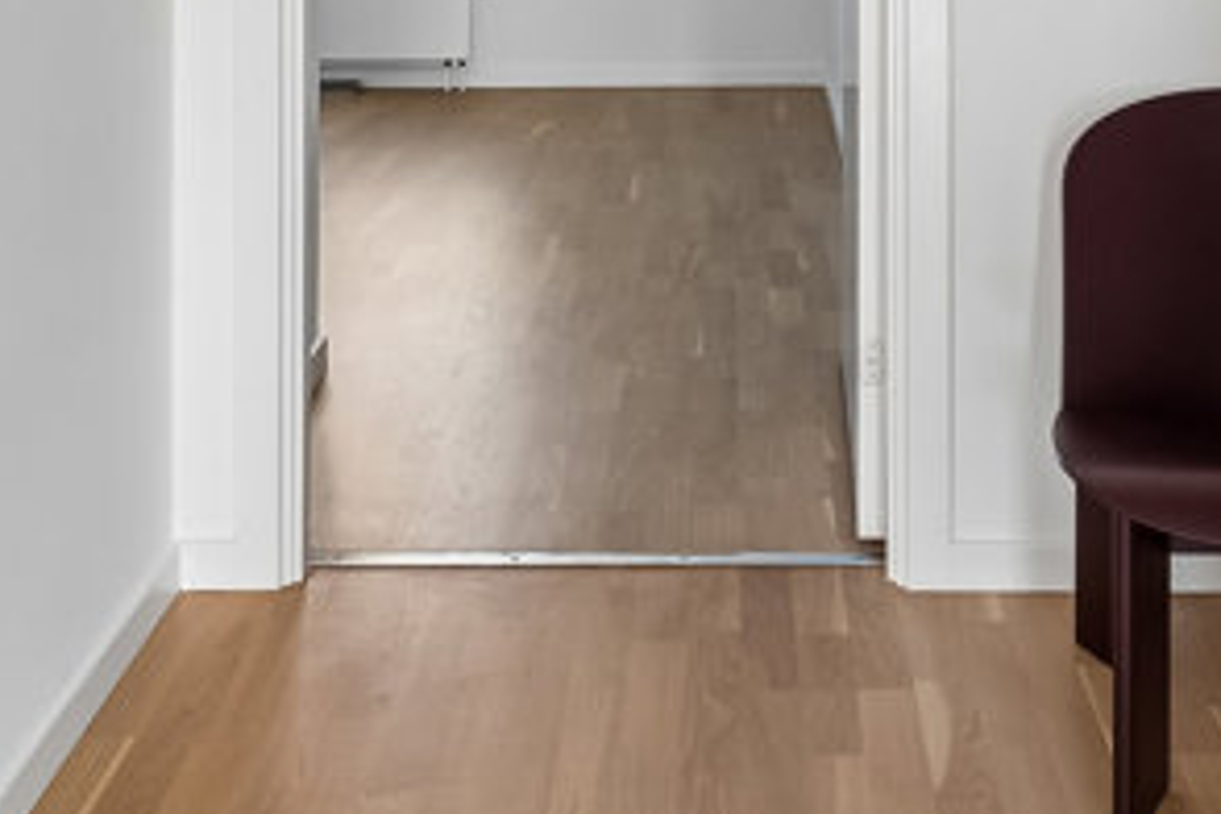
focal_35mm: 49
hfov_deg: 39.8
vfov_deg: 23.8
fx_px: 1662
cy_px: -276
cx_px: 831
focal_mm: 12
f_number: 10
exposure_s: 1/40
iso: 200
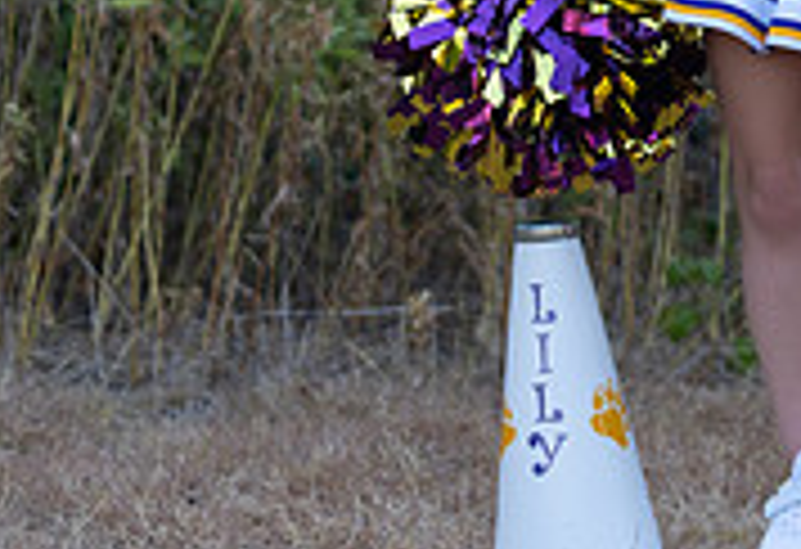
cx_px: 778
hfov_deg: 7.9
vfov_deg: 5.4
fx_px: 5813
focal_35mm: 259
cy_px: -132
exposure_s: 1/320
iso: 160
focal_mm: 70
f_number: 2.8
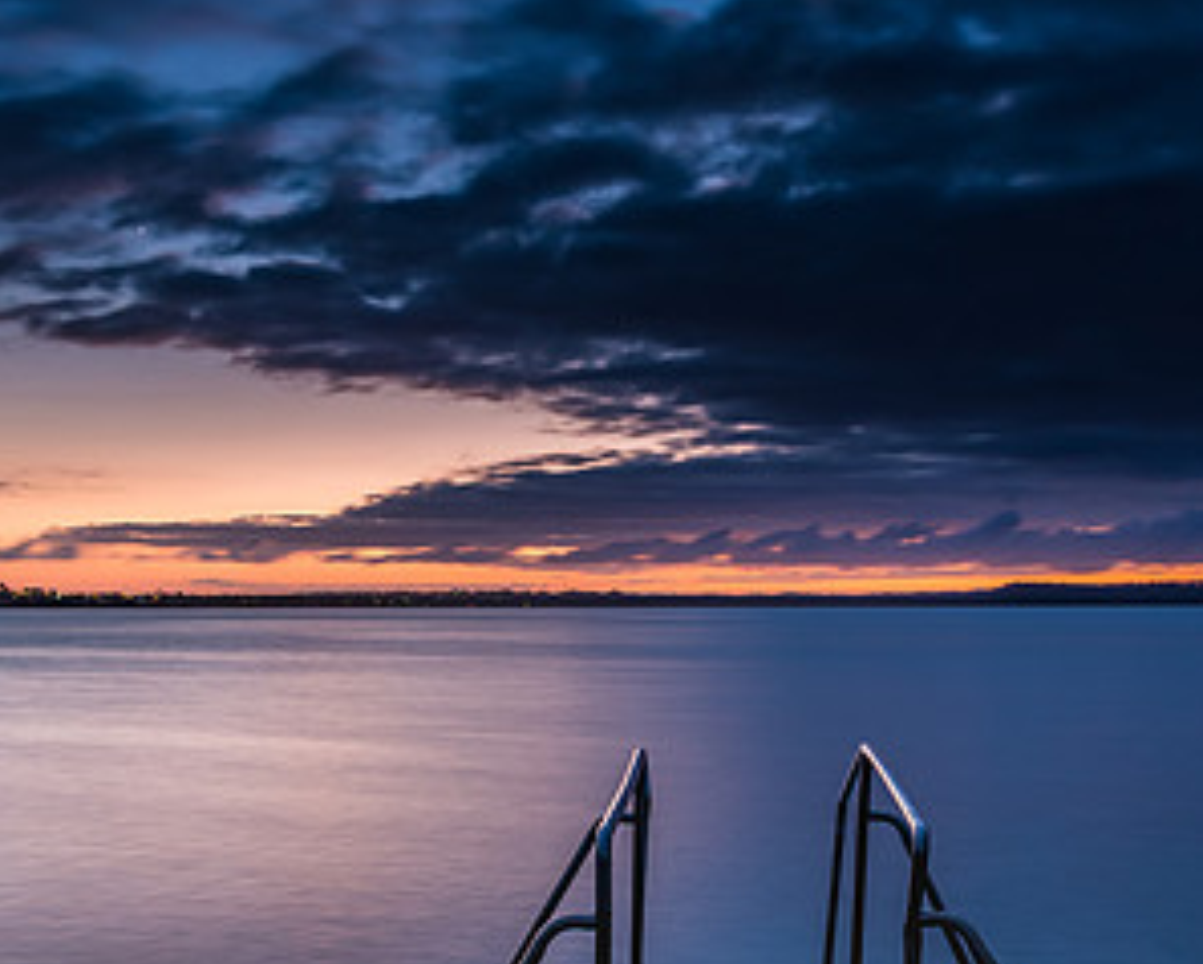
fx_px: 1568
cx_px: 717
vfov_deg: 33.9
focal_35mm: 44
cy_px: 646
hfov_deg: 41.8
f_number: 8
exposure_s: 25
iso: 80
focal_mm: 16
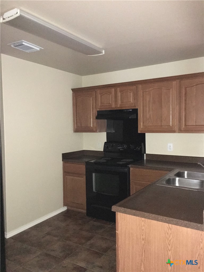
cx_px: 102
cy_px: 136
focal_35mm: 29
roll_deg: +1.0
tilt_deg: -2.8
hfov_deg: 48.2
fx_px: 228
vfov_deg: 61.7
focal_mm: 4.15
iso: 640
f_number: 2.2
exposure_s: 1/16
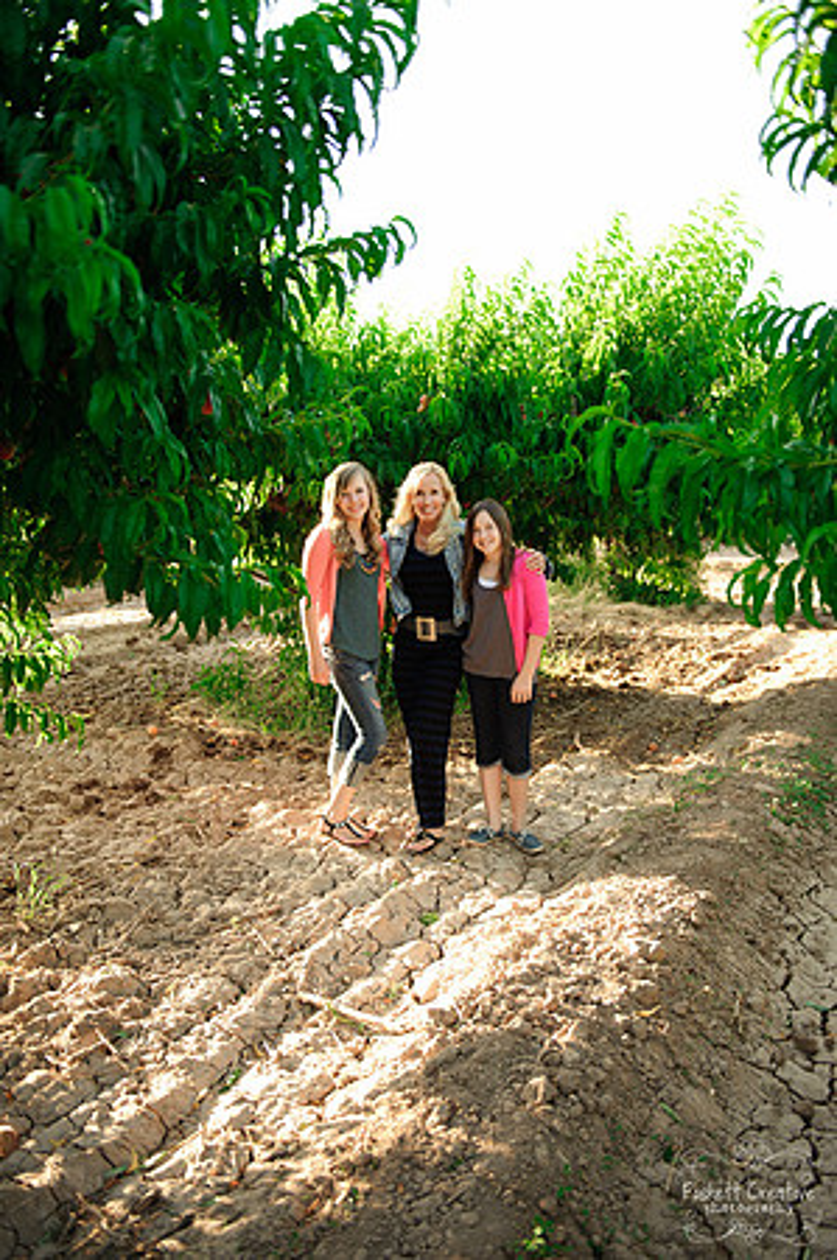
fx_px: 1118
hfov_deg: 41.0
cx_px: 418
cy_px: 630
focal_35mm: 32
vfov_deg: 58.8
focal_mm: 32
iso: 200
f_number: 3.2
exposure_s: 1/250
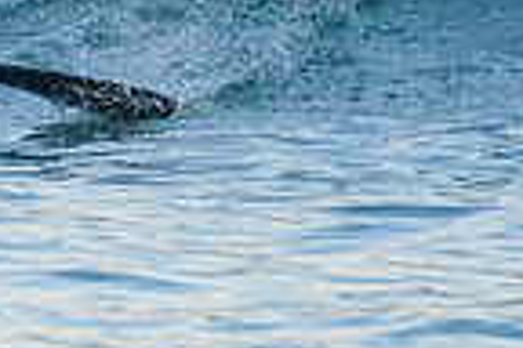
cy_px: -93
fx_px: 35765
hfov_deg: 0.8
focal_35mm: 2462
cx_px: -387
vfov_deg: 0.6
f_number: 5.6
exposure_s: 1/2000
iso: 900
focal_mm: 500
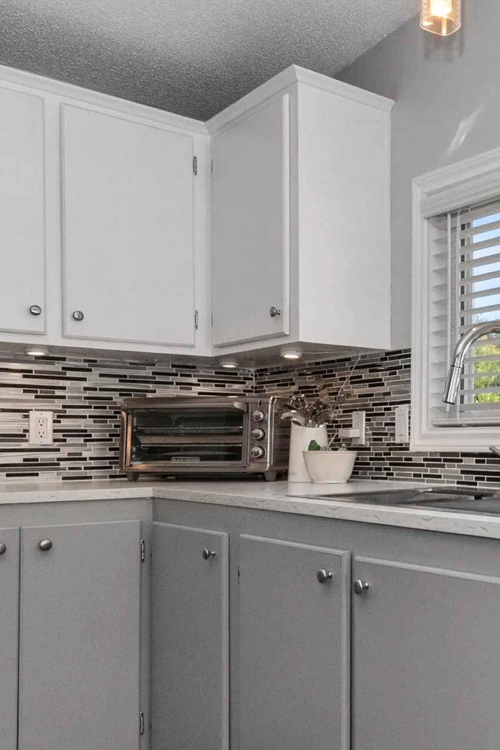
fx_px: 750
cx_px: 522
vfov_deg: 52.8
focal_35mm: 36
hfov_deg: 33.2
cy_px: 447
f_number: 10
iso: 250
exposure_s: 1/40
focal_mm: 10
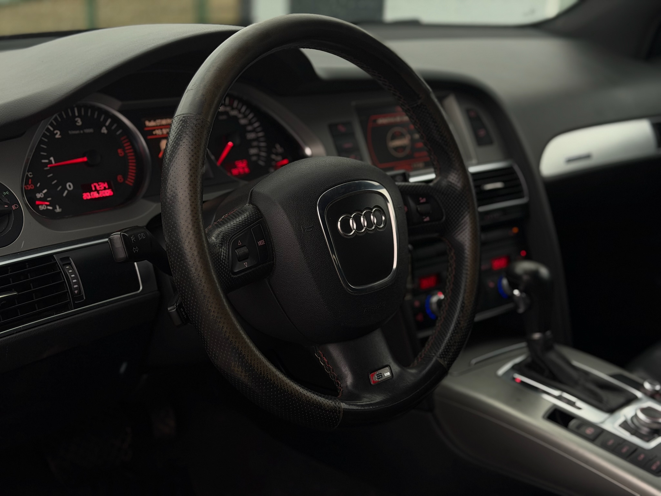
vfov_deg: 30.3
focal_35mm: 48
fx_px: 917
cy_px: 248
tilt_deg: -18.4
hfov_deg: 39.7
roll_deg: -3.4
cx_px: 330
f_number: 1.78
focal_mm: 6.76
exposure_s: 1/177
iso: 125
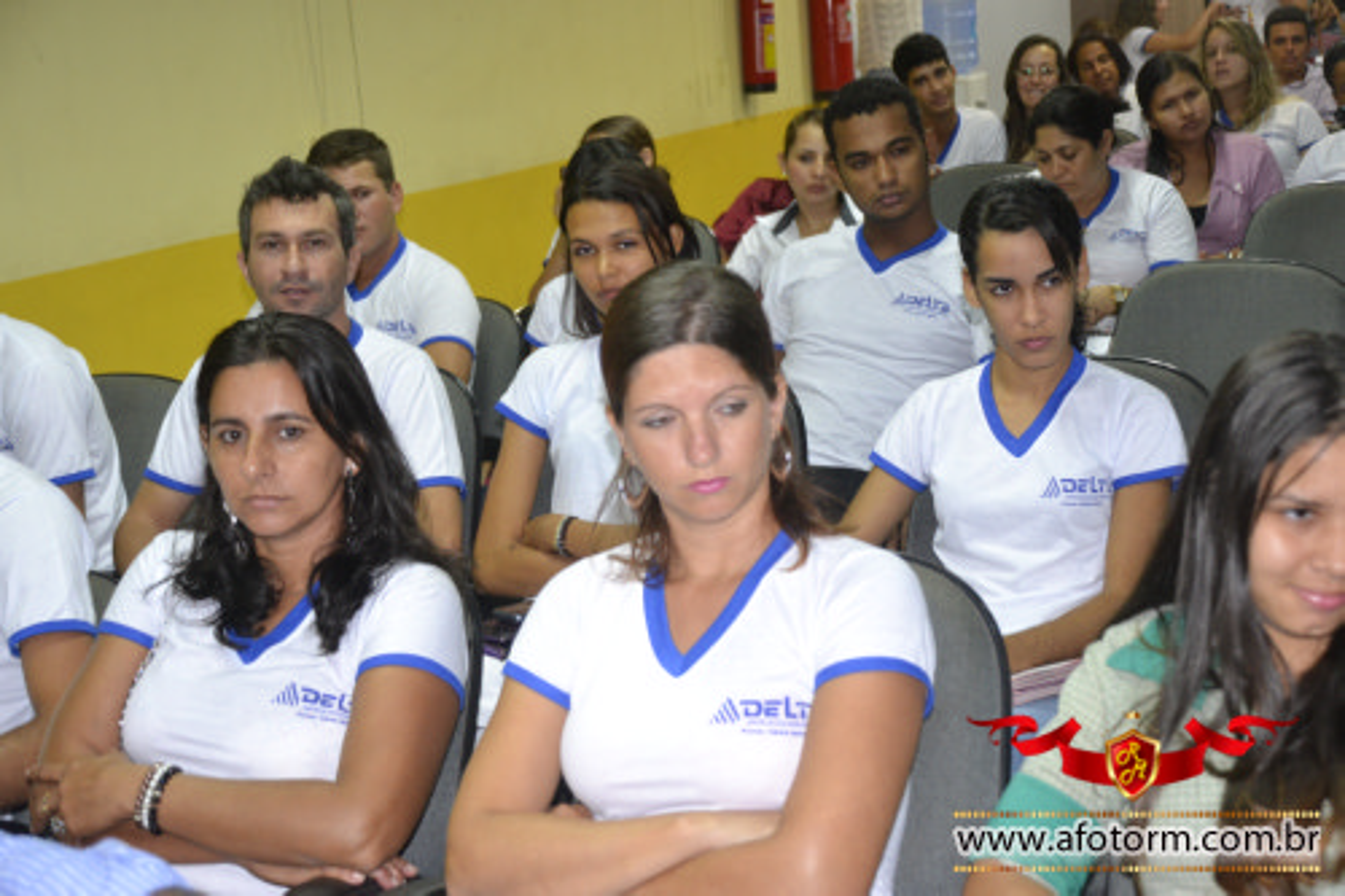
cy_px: 448
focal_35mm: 57
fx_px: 2129
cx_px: 672
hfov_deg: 35.1
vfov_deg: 23.8
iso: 1400
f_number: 4.5
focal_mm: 38
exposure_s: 1/60
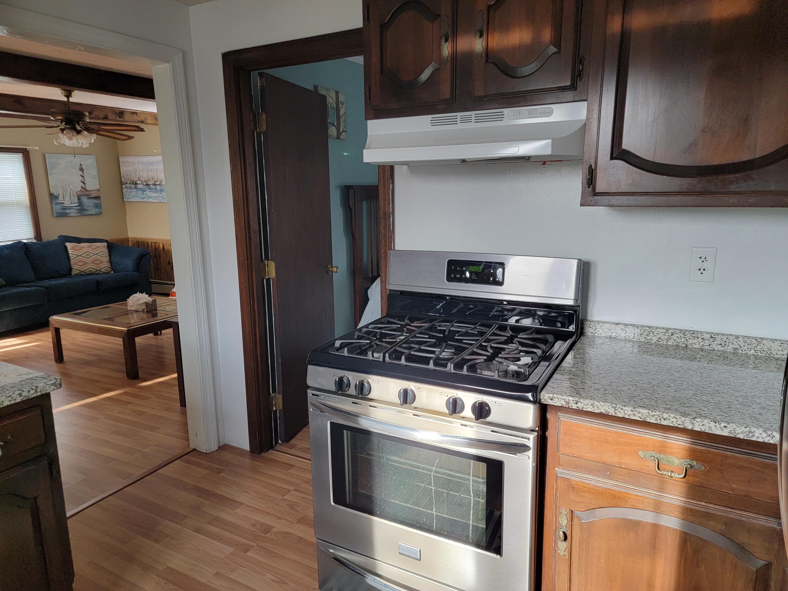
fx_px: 546
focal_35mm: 24
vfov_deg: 56.8
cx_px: 394
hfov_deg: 71.6
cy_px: 296
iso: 250
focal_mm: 6.7
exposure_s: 1/120
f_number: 1.8
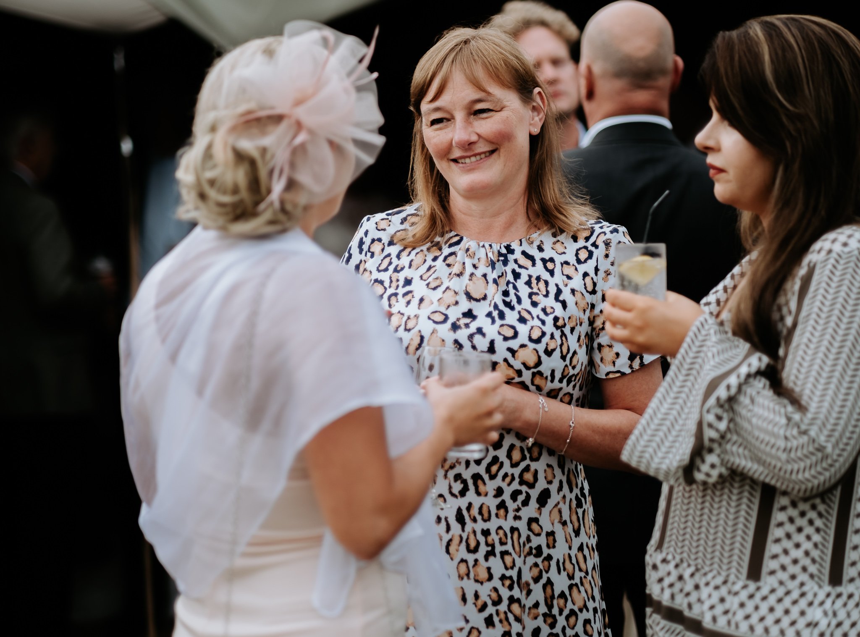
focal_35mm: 90
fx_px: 2229
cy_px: 318
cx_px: 382
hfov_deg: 21.8
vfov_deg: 16.3
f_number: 1.2
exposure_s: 1/1800
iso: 200
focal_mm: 56
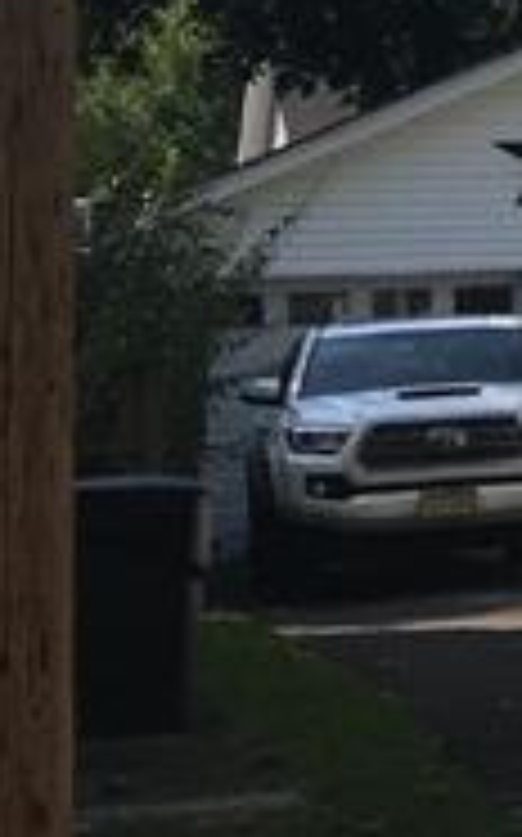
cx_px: 2214
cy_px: -58
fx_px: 3853
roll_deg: +0.6
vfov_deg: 12.2
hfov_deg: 6.2
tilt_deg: +2.8
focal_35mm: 169
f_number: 2.2
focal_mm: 4.15
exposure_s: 1/1603
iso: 25
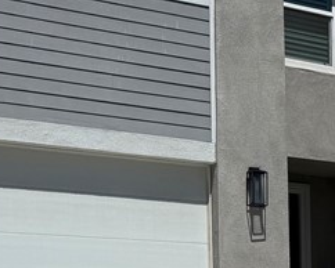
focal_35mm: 99
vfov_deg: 14.9
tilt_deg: +0.3
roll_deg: +0.1
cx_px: 556
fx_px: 982
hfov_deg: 16.8
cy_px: 351
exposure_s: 1/11905
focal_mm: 6.76
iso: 80
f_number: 1.78
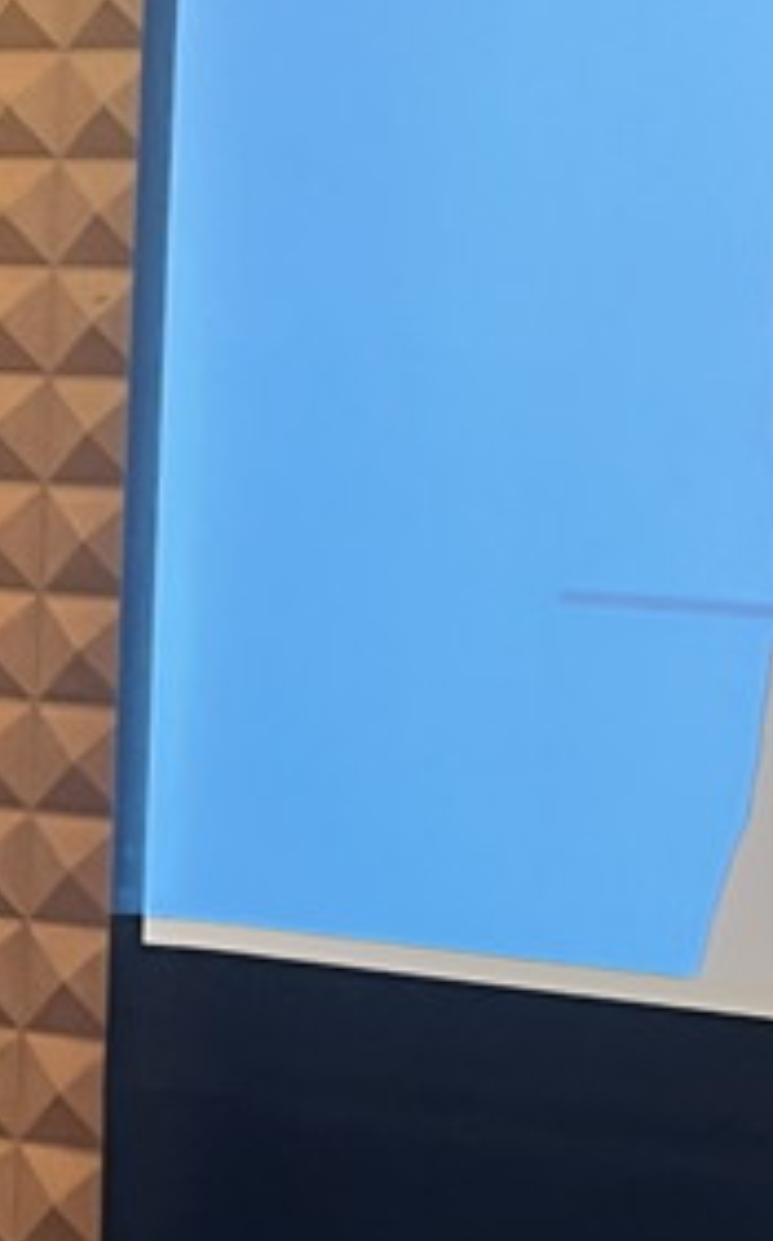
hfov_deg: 9.3
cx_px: -512
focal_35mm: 136
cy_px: 265
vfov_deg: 15.3
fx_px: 4596
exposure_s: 1/50
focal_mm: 5.1
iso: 100
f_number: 1.6
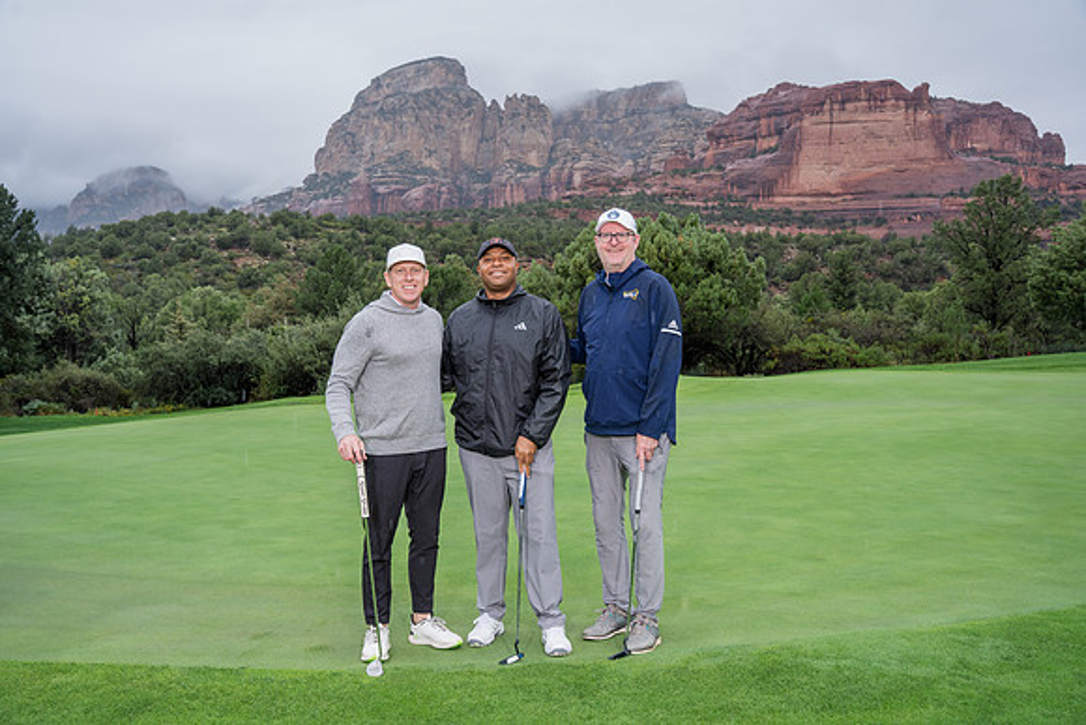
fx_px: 935
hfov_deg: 60.3
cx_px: 543
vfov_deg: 42.3
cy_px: 362
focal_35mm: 31
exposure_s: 1/400
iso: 400
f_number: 5.6
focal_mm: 31
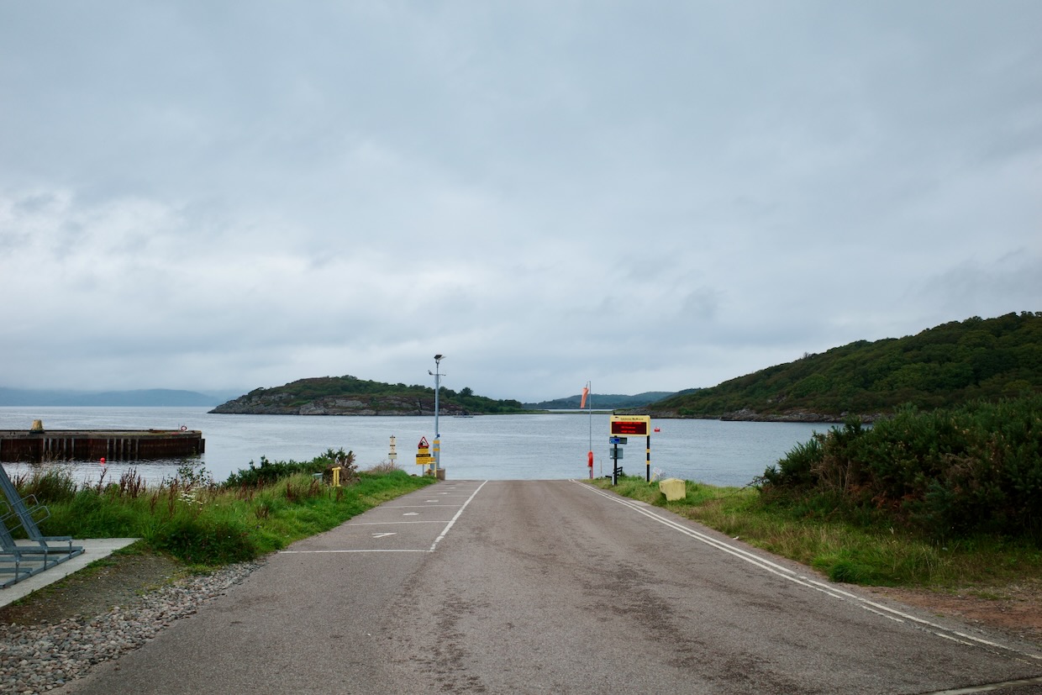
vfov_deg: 46.4
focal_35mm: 28
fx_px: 810
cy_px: 348
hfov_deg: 65.5
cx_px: 521
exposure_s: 1/160
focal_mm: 18.3
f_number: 8
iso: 200
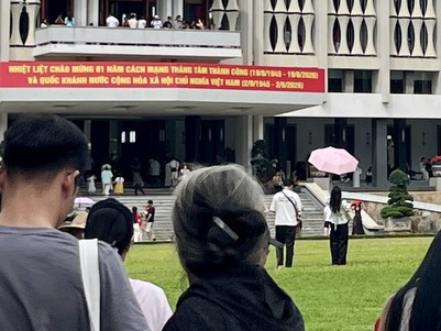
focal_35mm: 166
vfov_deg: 8.8
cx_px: 459
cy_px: -95
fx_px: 2115
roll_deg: +1.1
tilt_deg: +7.8
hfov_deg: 11.8
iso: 50
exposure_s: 1/5319
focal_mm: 5.1
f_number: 1.6
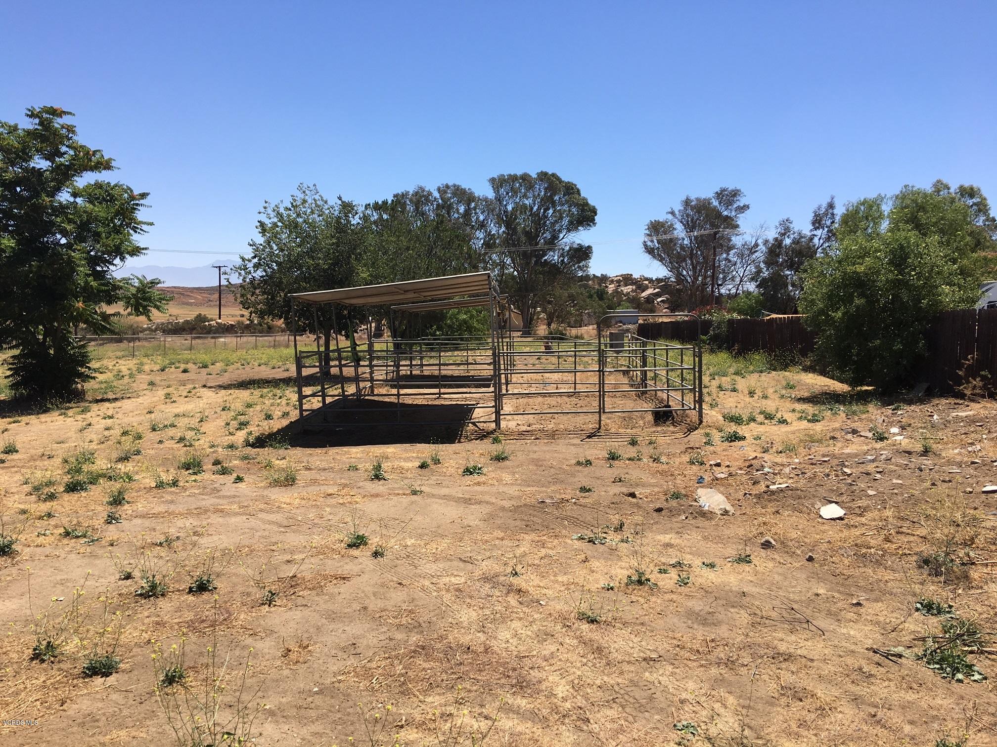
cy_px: 374
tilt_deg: -3.2
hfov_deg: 61.7
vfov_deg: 48.2
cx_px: 498
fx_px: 835
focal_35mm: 29
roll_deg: -2.5
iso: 25
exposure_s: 1/1603
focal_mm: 4.15
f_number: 2.2
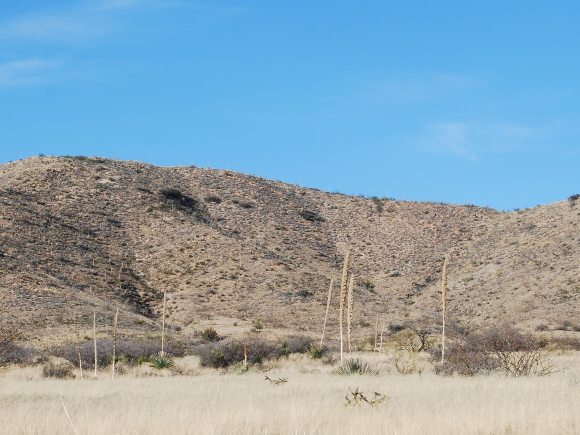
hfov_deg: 15.1
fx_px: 2178
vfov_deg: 11.4
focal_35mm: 130
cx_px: 217
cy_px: 272
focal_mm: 52
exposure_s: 1/250
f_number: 8
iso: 100
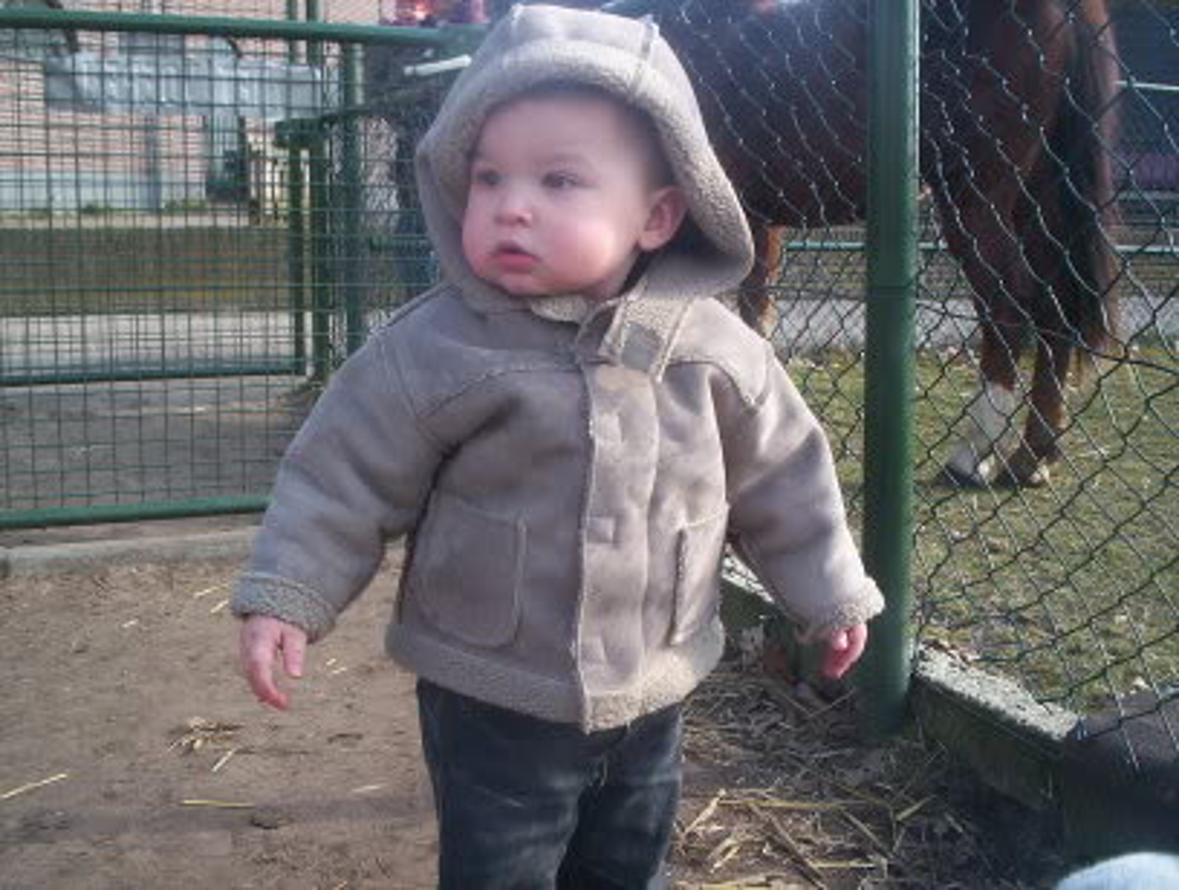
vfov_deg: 37.9
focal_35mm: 38
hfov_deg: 48.9
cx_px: 590
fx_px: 1297
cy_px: 445
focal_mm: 4.99
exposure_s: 1/162
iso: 100
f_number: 4.5
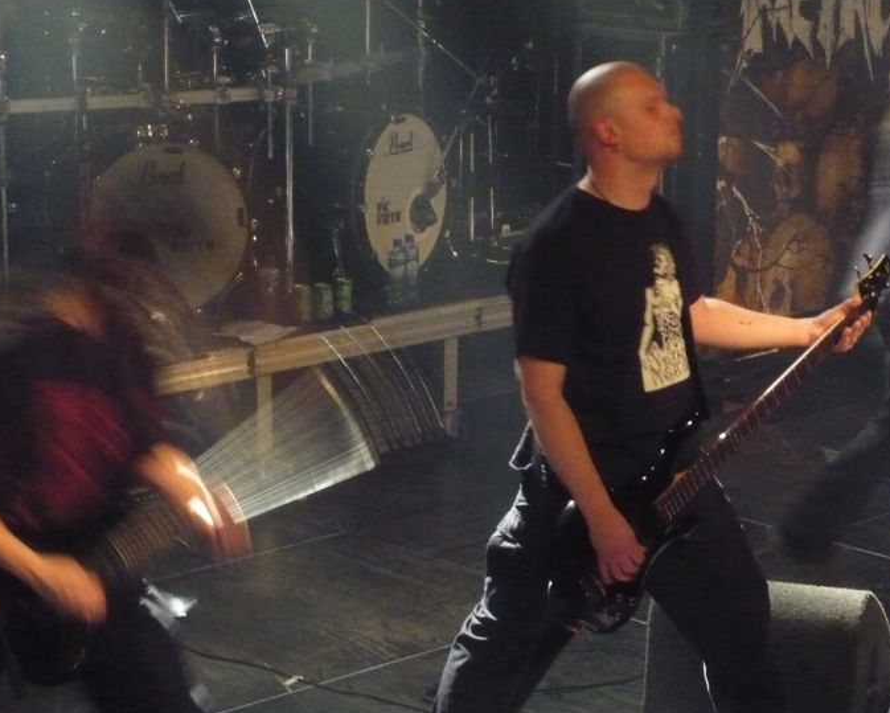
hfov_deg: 16.6
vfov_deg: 13.3
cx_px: 465
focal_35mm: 116
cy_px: 382
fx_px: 3057
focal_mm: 16.4
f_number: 5.6
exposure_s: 1/5
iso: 800
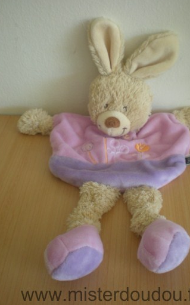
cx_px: 110
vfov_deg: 48.2
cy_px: 151
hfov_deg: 31.2
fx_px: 340
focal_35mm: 41
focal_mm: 6.3
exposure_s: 1/38.1
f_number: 3.1
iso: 200
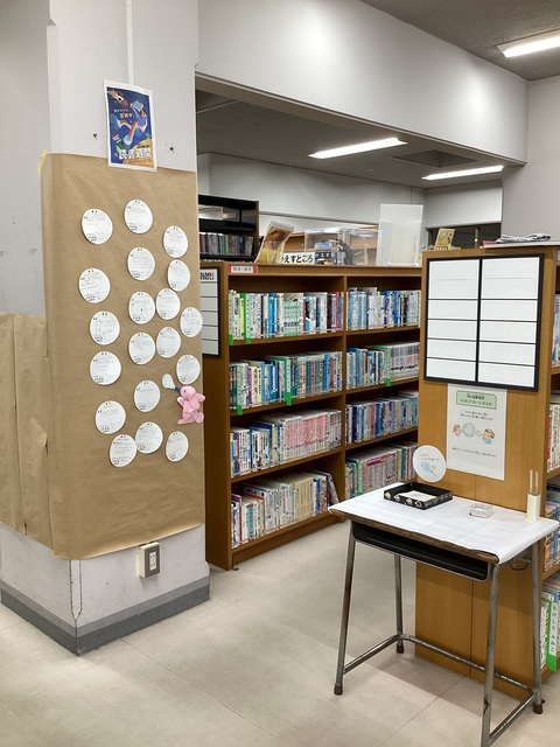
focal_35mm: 31
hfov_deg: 45.4
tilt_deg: -8.0
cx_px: 280
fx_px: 669
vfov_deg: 58.4
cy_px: 374
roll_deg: -0.2
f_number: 2.4
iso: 80
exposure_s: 1/50
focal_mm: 3.3
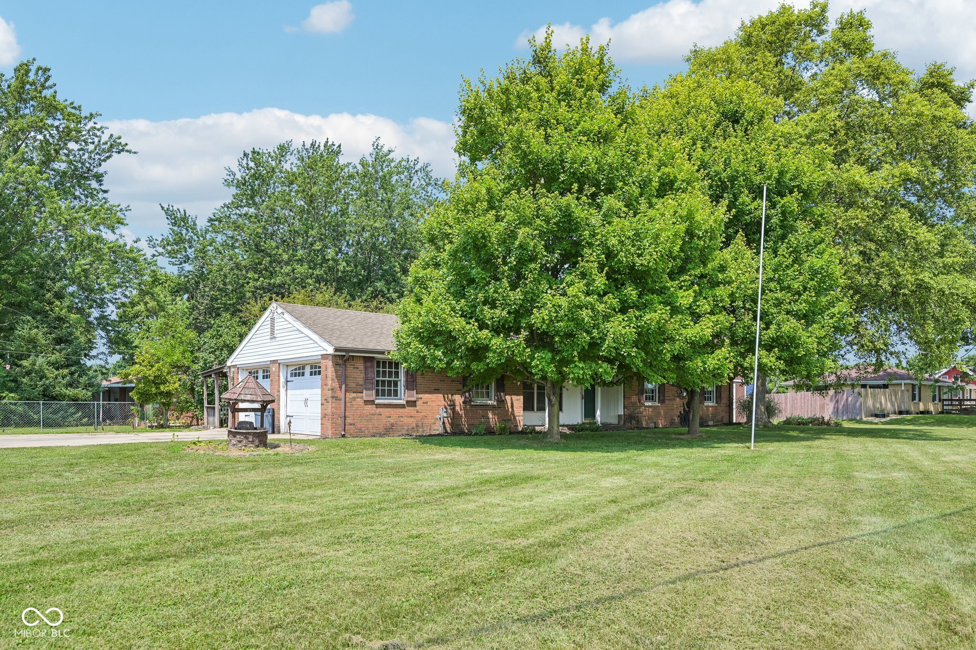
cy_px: 325
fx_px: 623
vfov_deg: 55.1
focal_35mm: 23
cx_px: 488
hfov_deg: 76.1
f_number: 8
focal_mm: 23
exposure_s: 1/200
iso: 100
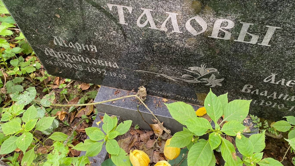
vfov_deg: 38.5
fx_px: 235
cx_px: 155
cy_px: 54
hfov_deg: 64.3
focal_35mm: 30
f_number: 1.8
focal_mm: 4.25
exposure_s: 1/107
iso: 125
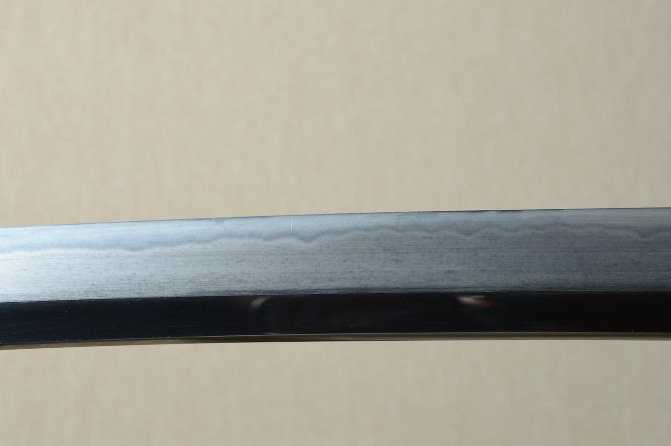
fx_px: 1955
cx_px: 336
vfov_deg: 13.0
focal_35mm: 105
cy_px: 223
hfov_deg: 19.5
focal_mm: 70
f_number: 11
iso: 400
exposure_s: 1/2
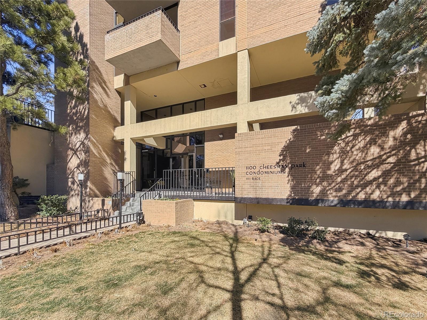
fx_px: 173
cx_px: 214
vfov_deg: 85.7
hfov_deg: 102.1
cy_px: 160
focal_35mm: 14
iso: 32
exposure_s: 1/770
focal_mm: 2.2
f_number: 2.2
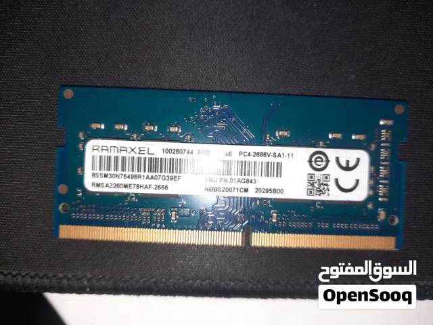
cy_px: 162
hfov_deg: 69.4
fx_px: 313
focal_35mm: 25
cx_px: 216
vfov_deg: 54.9
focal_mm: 4.6
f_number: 2
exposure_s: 1/224
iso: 32
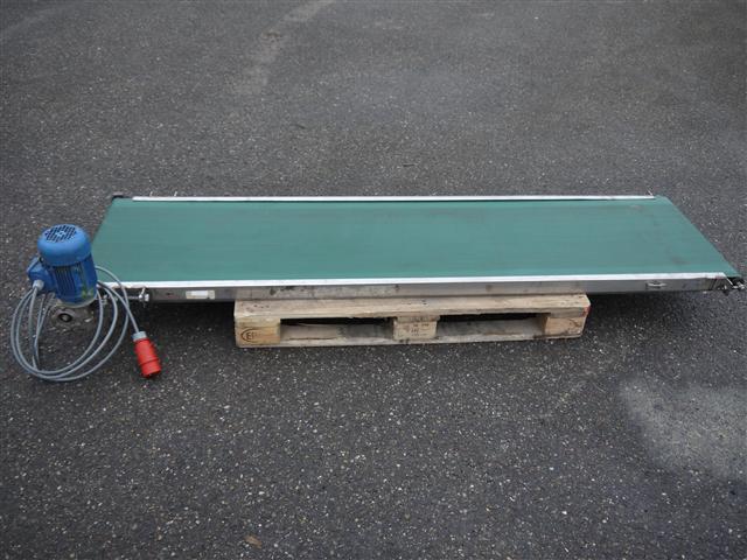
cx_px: 374
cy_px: 280
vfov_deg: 44.2
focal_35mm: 32
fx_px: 691
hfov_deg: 56.8
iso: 400
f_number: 3.8
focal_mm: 16
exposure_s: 1/50
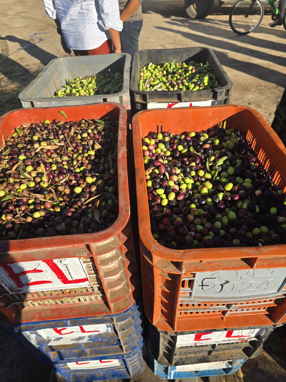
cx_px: 143
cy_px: 191
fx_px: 253
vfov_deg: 73.9
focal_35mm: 23
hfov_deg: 58.9
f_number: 1.7
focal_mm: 6.3
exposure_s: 1/622
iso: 12
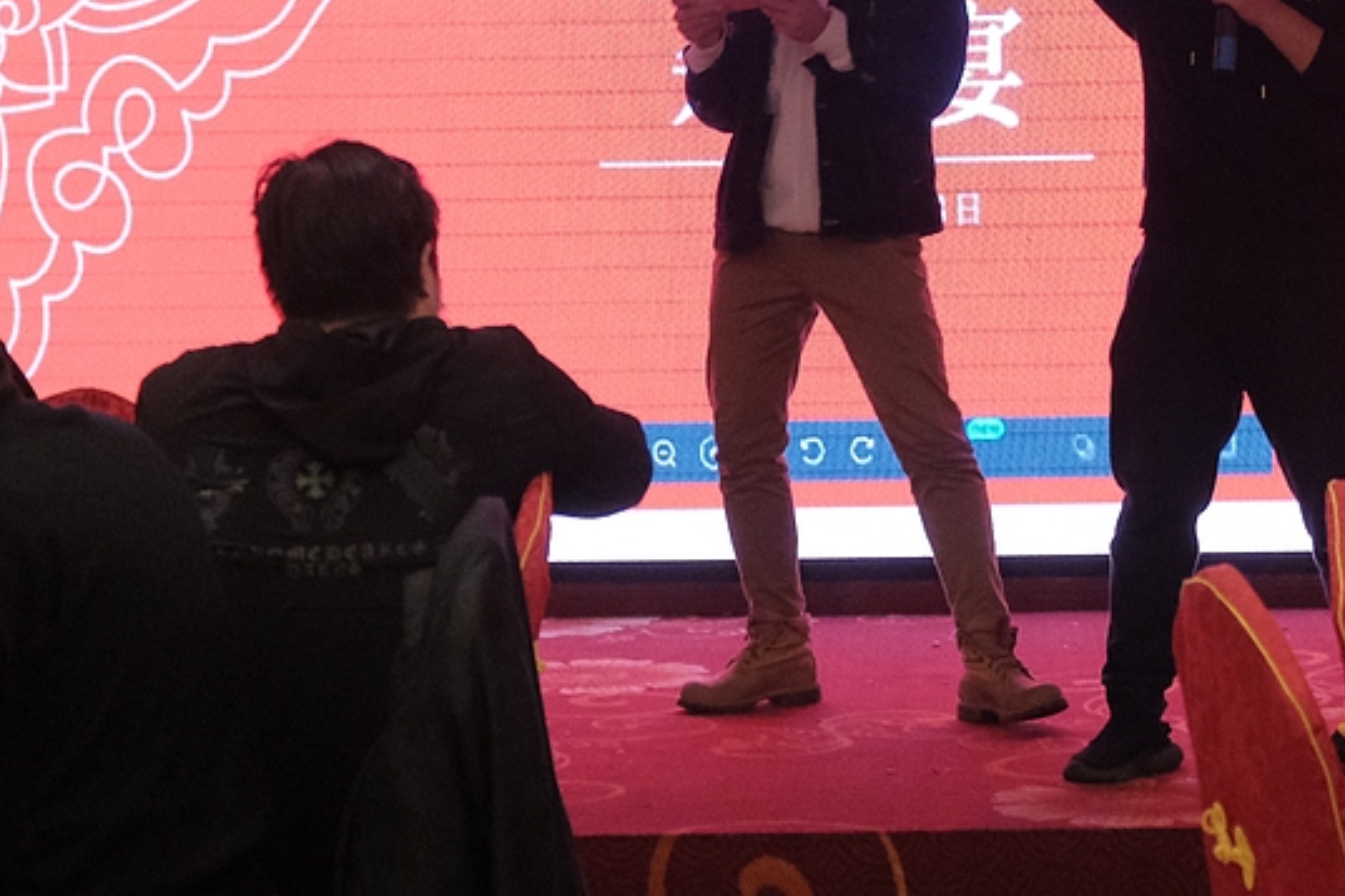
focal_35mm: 129
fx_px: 4818
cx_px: 811
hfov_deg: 15.9
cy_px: -4
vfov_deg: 10.5
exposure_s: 1/125
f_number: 3.6
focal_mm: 35.8
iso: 5000
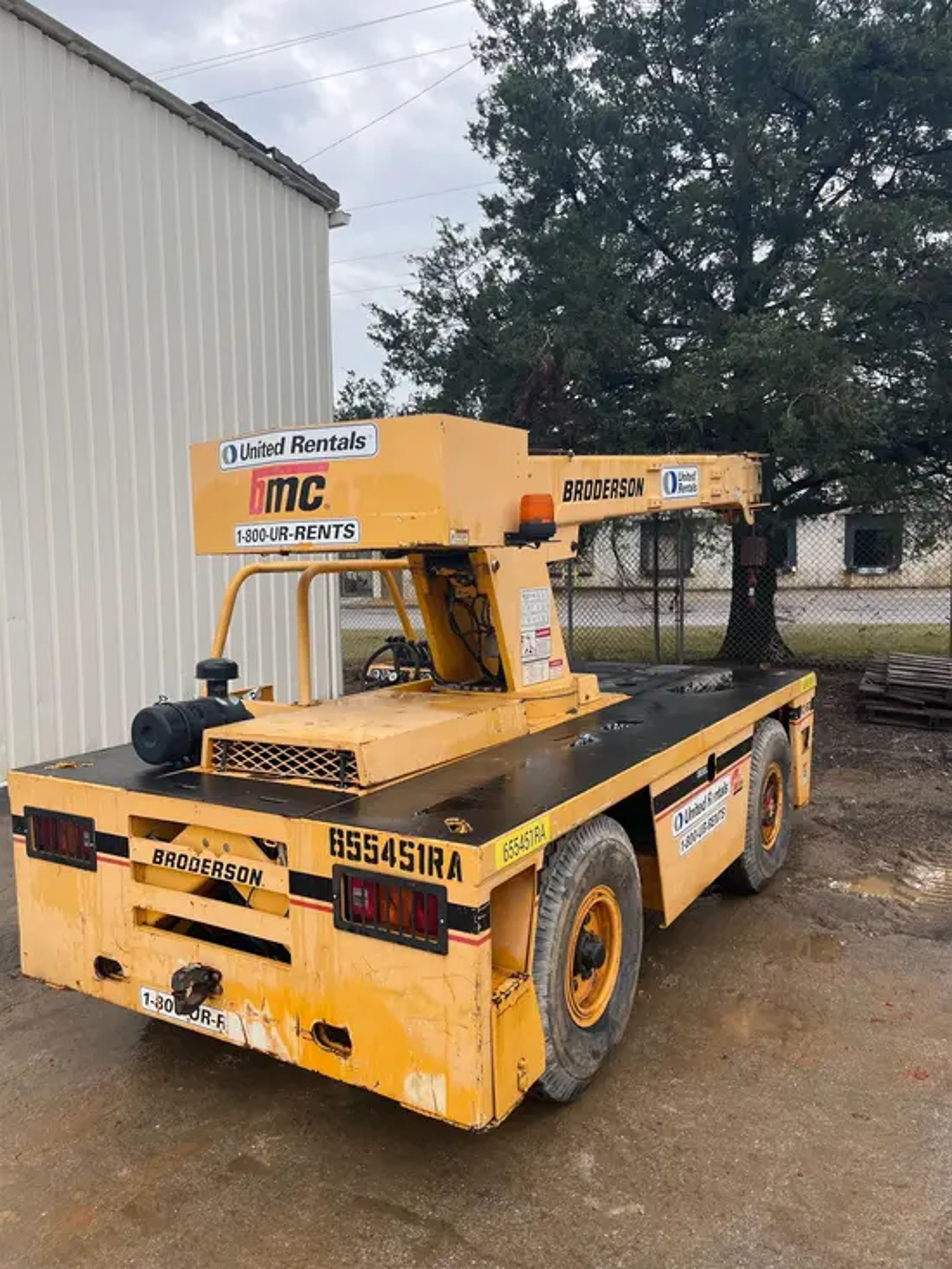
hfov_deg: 53.1
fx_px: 953
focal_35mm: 26
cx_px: 476
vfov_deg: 67.3
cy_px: 634
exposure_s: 1/392
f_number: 1.6
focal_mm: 5.1
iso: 50
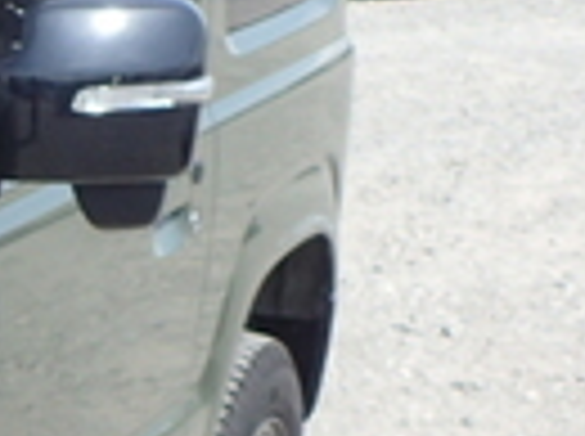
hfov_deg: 11.0
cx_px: -770
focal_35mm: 154
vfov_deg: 9.5
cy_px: 535
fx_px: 2598
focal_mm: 4.5
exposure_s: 1/800
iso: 100
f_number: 2.8
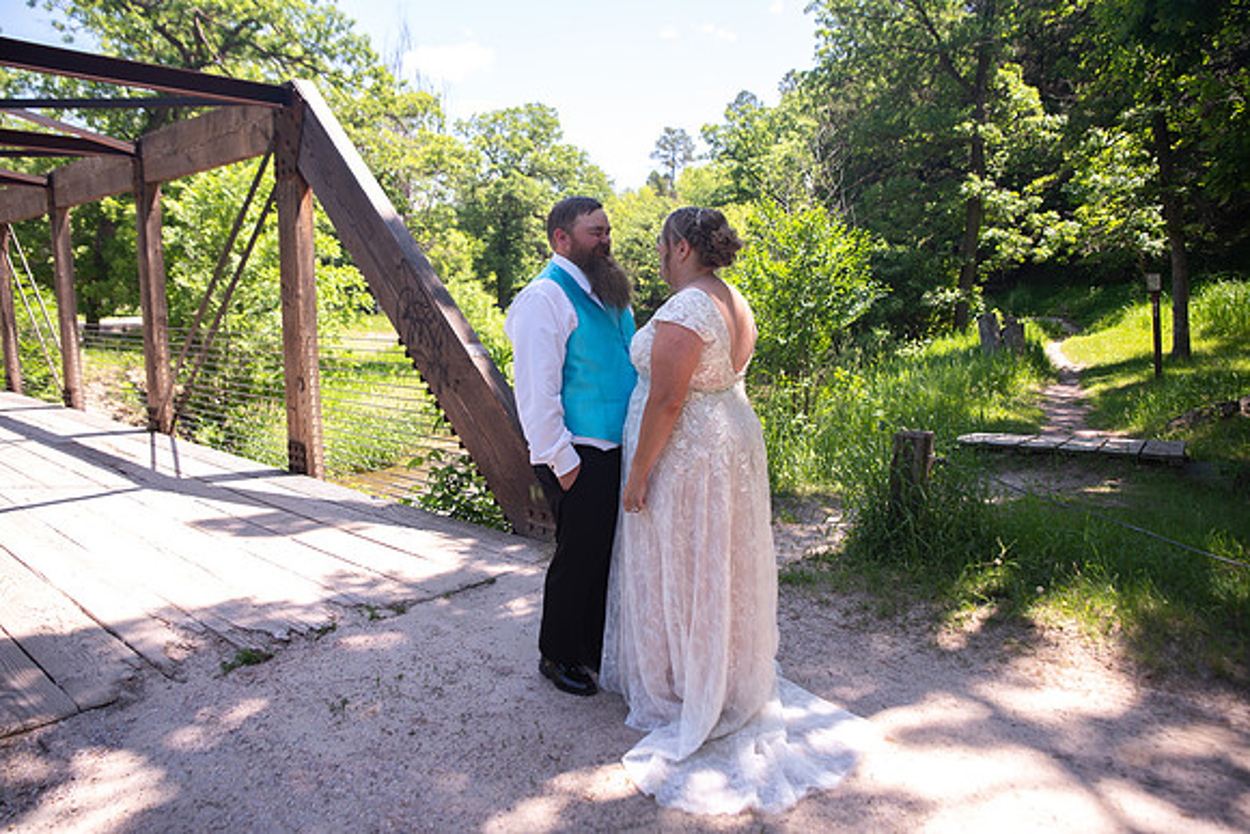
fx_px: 833
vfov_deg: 53.2
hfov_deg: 73.7
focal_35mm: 24
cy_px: 417
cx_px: 625
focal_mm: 24
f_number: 3.5
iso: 31
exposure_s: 1/125
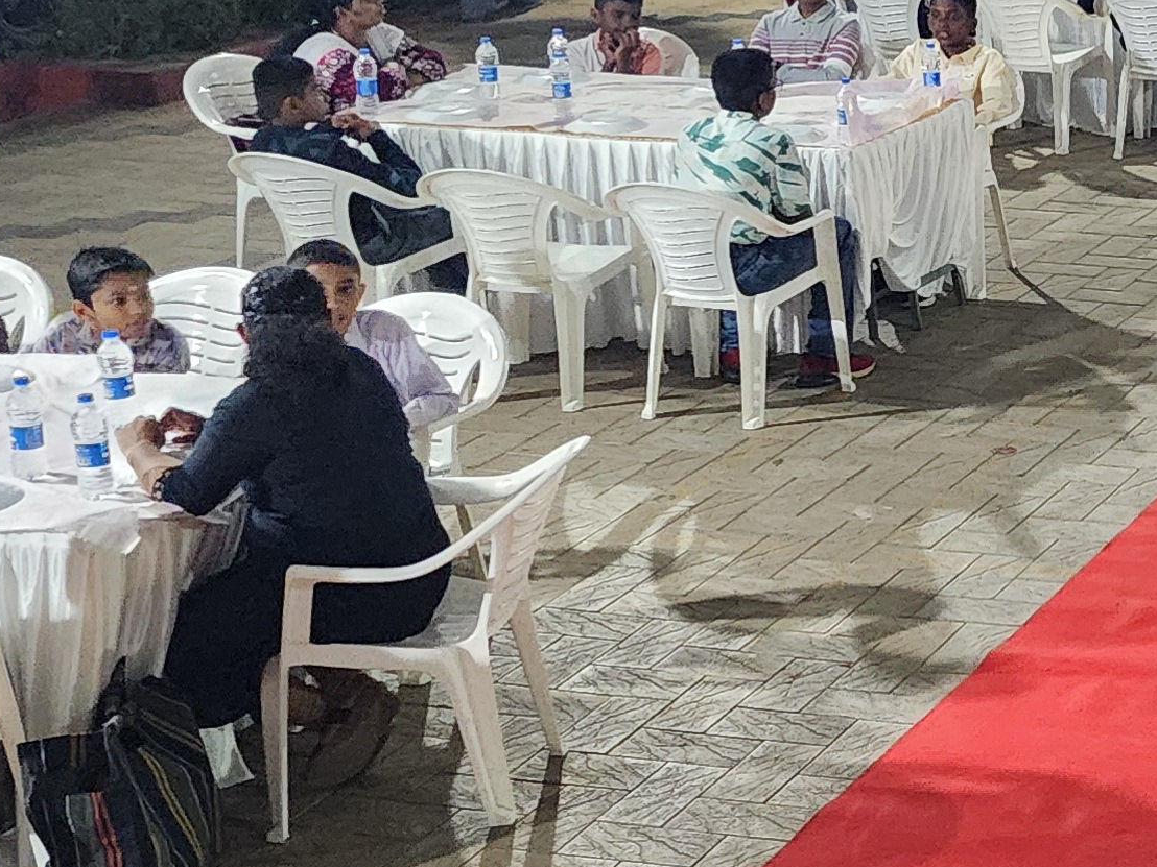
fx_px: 2774
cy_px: 311
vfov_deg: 17.7
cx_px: 1727
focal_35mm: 83
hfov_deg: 20.3
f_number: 1.8
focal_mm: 6.4
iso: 1000
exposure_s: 1/100
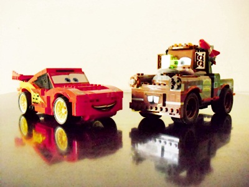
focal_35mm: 36
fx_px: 259
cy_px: 94
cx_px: 124
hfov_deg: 51.4
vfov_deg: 39.7
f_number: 3.1
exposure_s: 1/30
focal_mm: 6.3
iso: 800
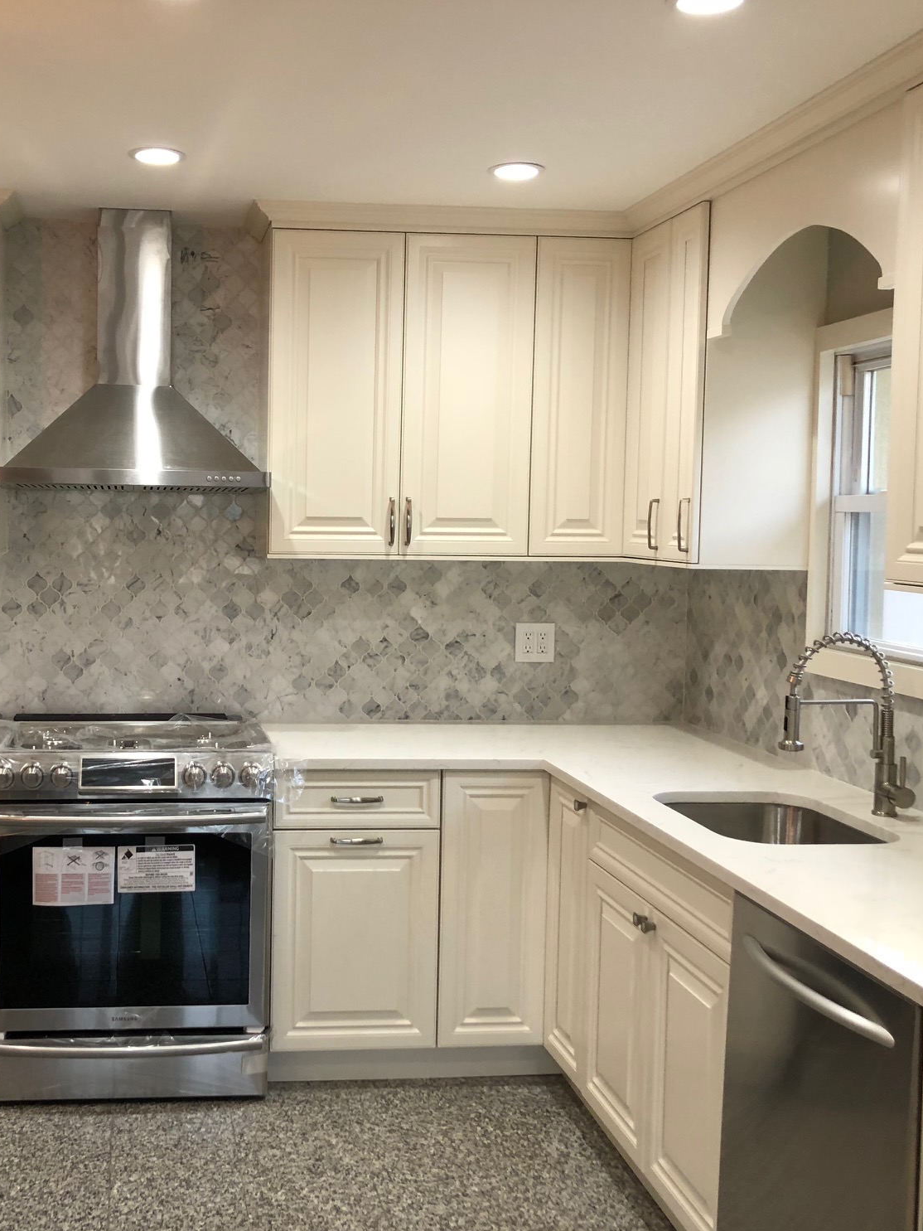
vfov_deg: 49.0
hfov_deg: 37.0
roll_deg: -1.2
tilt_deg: -4.7
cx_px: 254
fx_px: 1351
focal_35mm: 38
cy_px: 619
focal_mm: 3.99
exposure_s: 1/30
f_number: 1.8
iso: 32
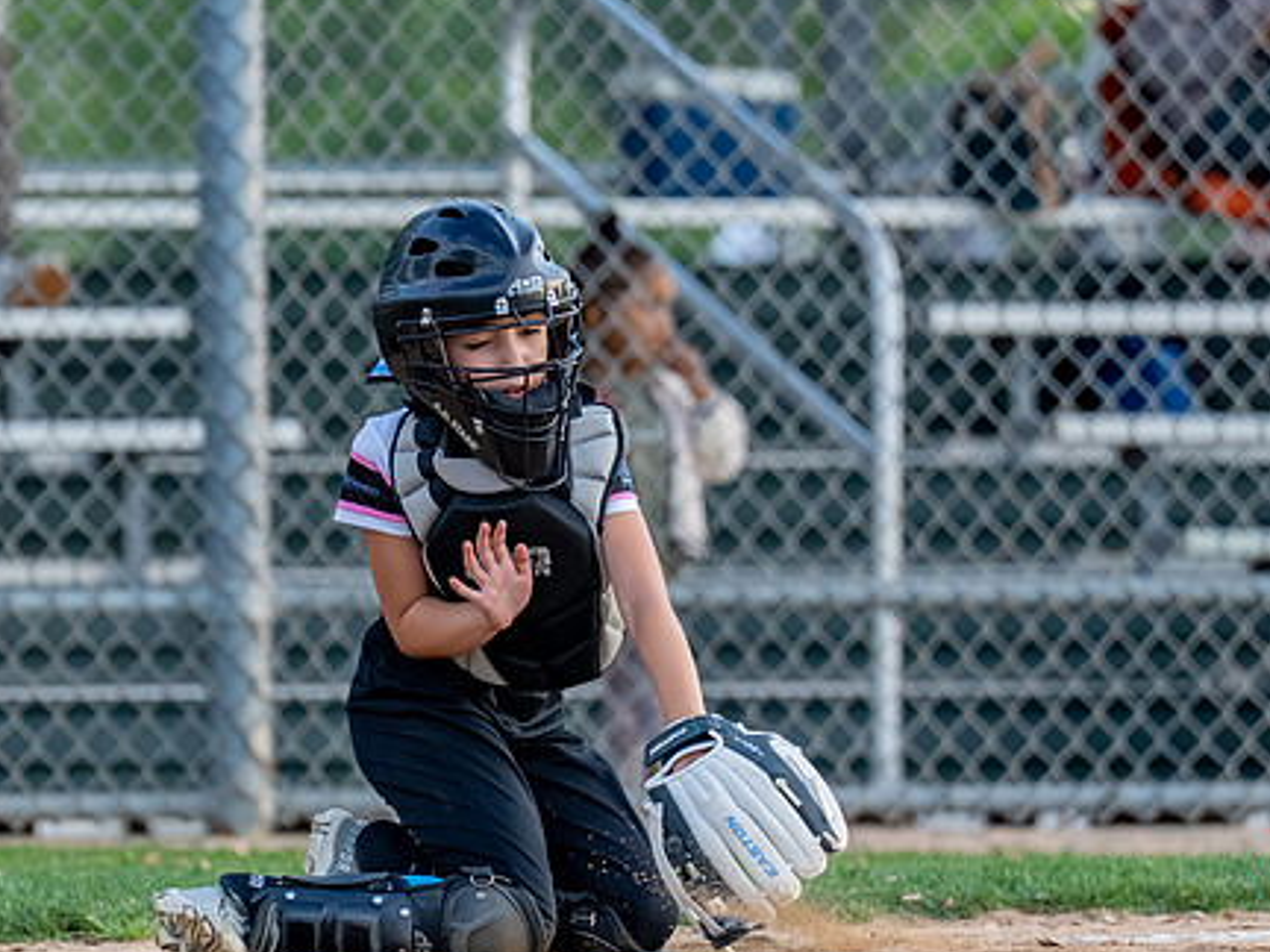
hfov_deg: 3.2
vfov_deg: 2.4
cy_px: 542
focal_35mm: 615
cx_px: 330
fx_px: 22563
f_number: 2.8
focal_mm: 200
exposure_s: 1/1600
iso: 800
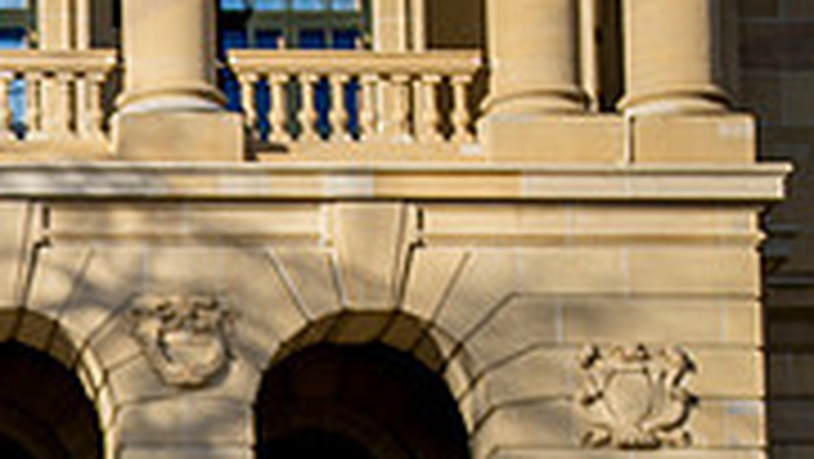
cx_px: -328
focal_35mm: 196
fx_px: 4232
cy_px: 852
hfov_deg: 10.7
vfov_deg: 6.1
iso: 100
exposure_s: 1/6400
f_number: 1.2
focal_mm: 50
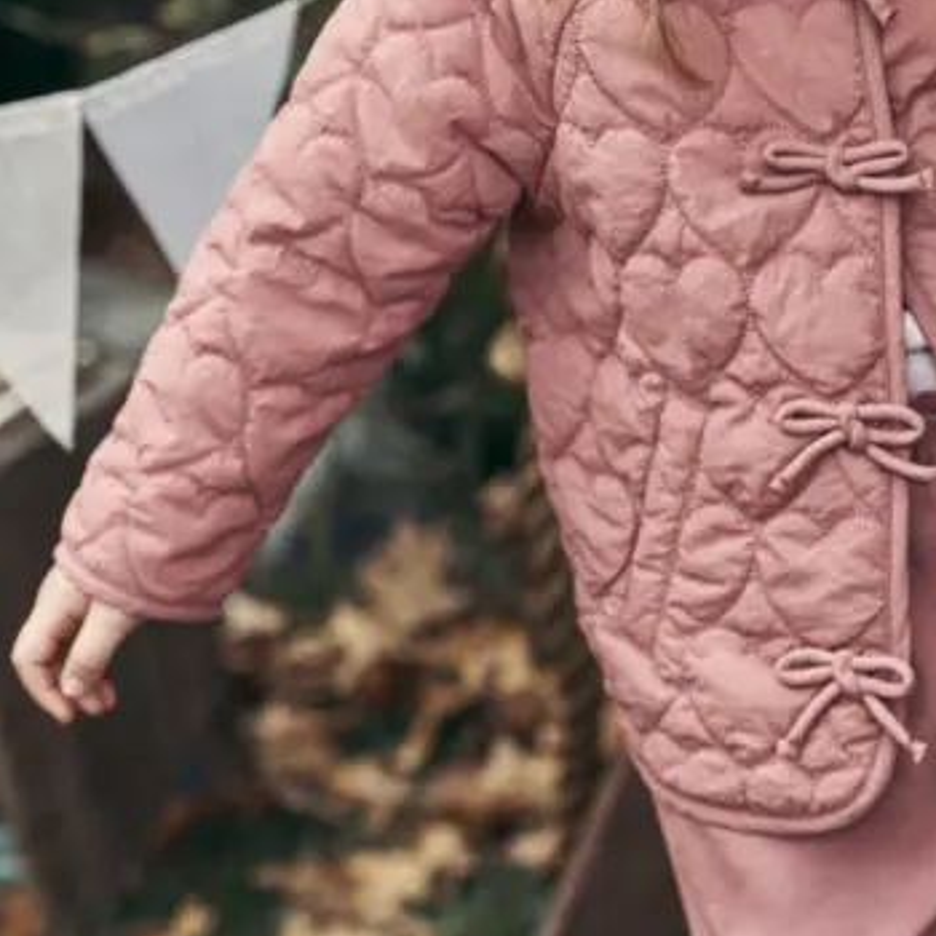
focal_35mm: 168
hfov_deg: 10.4
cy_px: -48
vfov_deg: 10.3
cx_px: 682
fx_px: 5139
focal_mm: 90
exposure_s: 1/200
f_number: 5.6
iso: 250
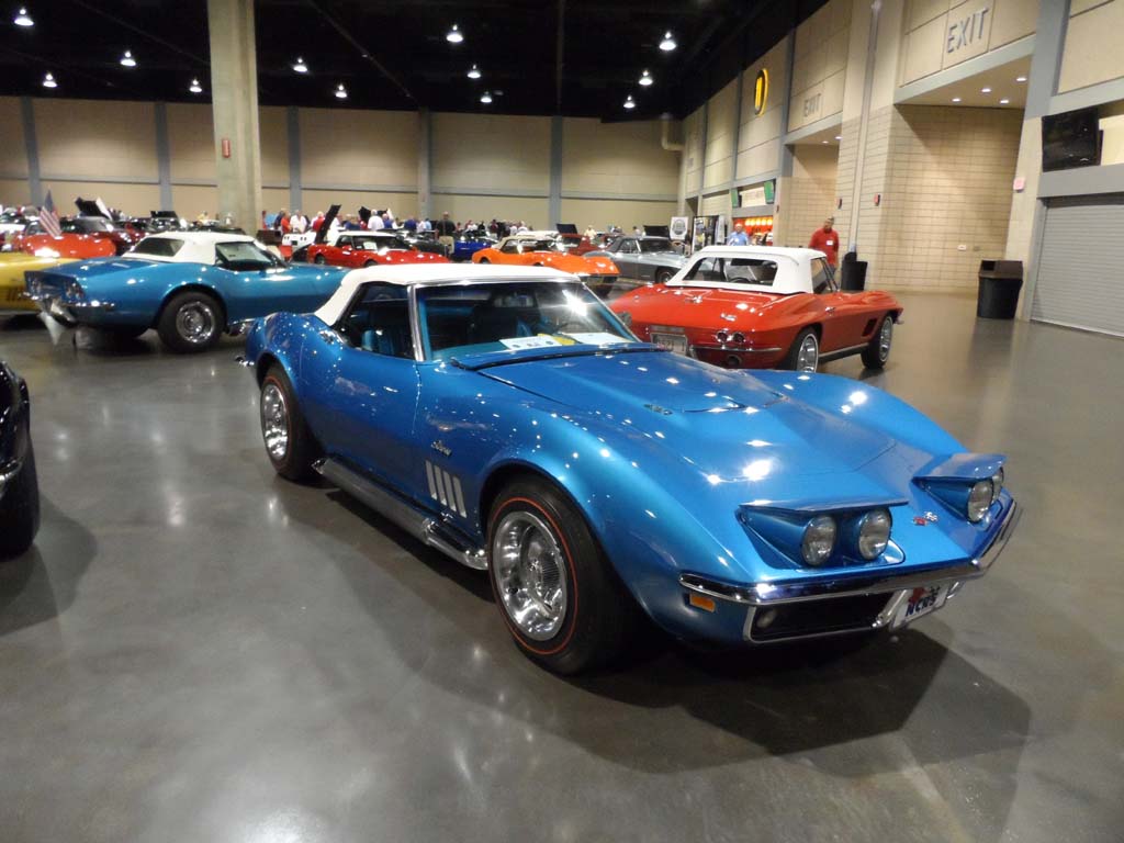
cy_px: 422
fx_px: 779
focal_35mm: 24
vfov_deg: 56.8
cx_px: 562
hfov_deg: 71.6
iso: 480
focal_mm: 4
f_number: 3.2
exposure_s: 1/30
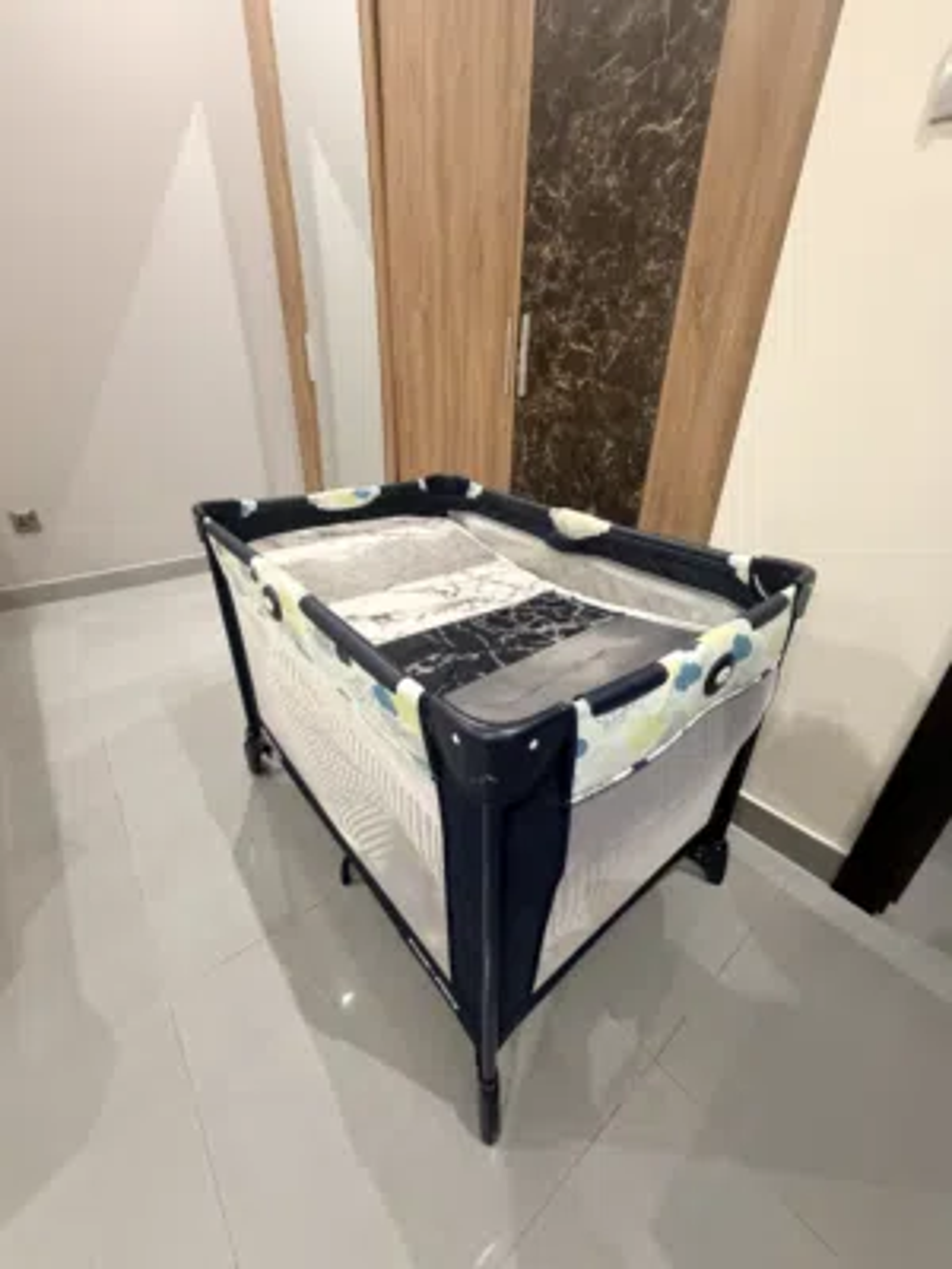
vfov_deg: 102.1
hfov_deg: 85.7
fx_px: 513
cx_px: 476
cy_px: 634
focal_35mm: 14
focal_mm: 2.22
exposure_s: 1/50
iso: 500
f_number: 2.2
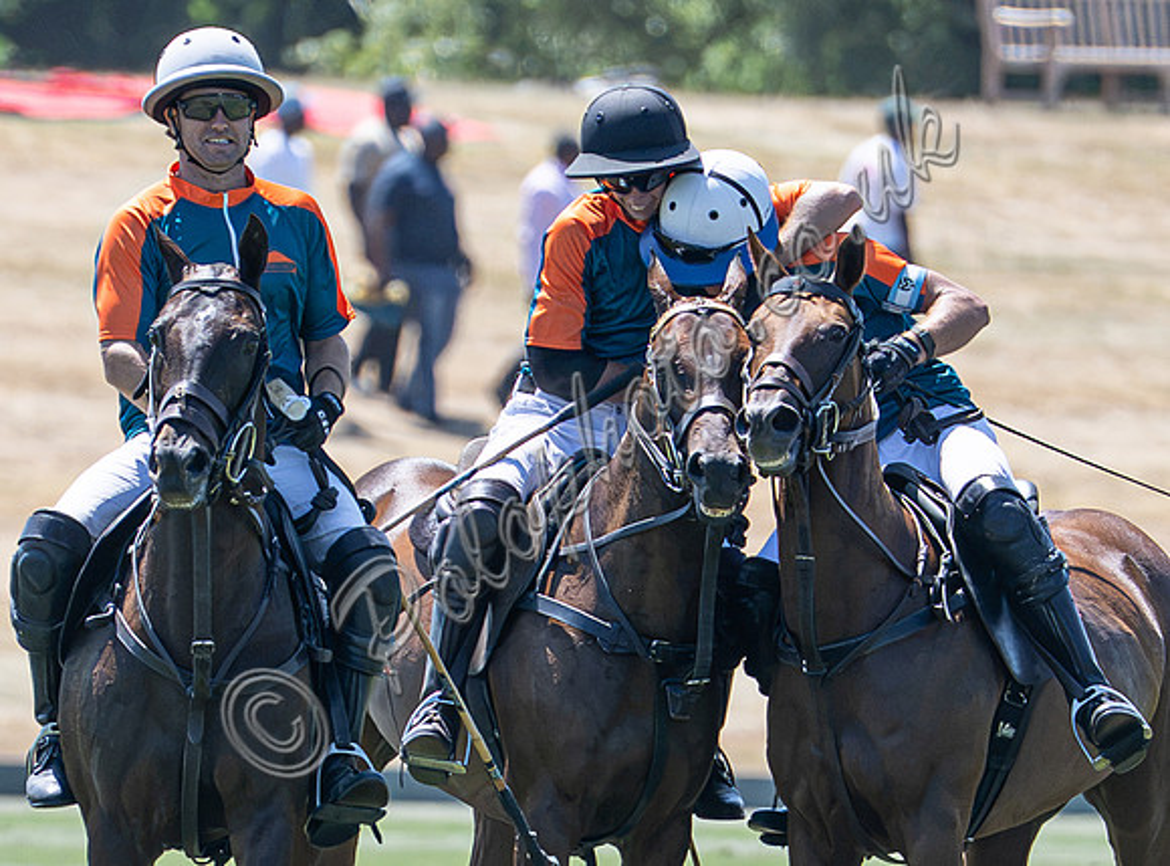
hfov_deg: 1.7
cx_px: 646
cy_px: 926
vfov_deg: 1.2
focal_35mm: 1186
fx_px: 39896
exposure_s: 1/4000
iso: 250
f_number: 2.8
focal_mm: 200
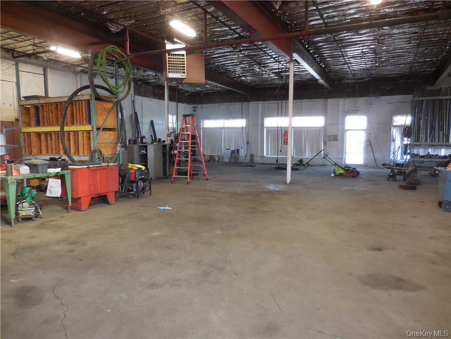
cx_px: 226
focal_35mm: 25
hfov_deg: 69.4
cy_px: 170
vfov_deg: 54.9
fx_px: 326
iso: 250
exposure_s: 1/30
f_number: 3.3
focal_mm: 4.5
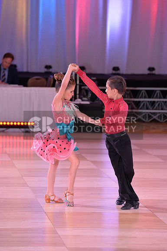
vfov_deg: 10.3
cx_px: 84
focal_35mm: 200
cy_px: 126
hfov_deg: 6.8
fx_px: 1396
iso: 2000
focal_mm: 200
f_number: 5
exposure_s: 1/250
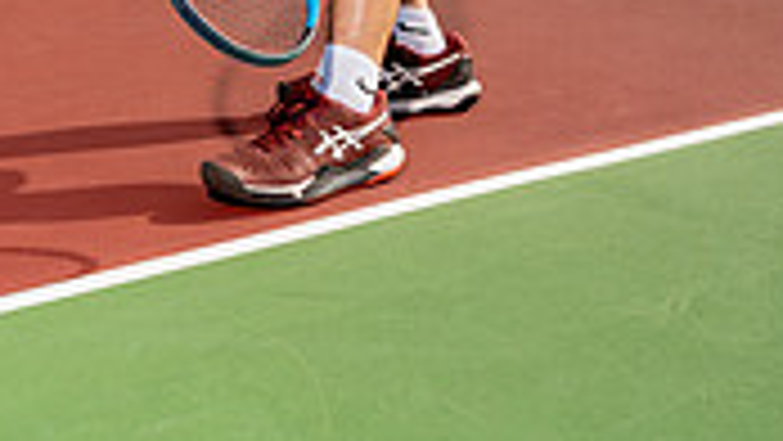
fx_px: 1973
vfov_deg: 11.2
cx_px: 225
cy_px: -518
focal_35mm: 95
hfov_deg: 22.3
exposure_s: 1/640
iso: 100
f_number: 5.6
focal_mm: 35
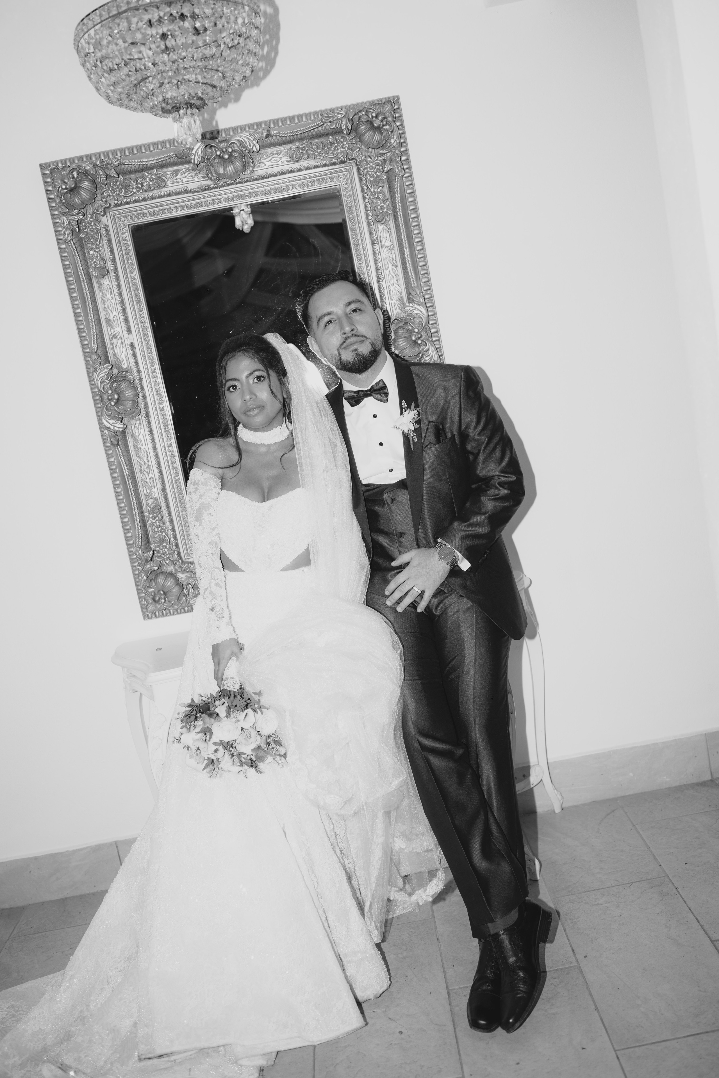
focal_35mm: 35
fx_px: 1048
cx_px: 360
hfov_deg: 37.9
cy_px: 539
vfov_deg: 54.4
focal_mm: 35
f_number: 2.5
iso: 100
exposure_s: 1/160
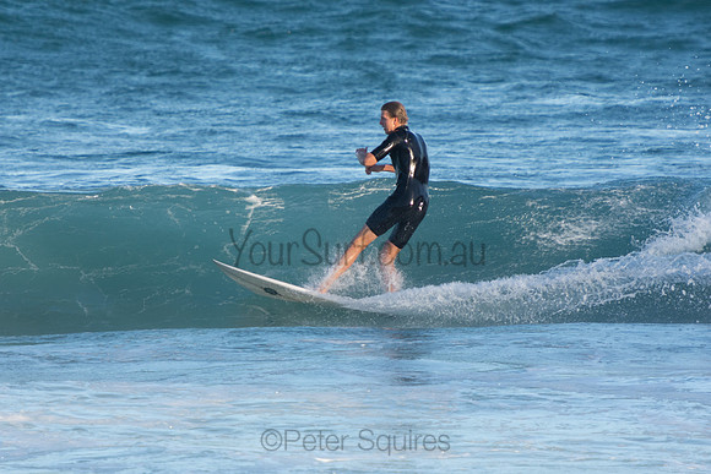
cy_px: 237
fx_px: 9482
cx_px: 356
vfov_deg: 2.9
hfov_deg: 4.3
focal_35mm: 480
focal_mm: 320
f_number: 5.6
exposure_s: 1/640
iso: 360
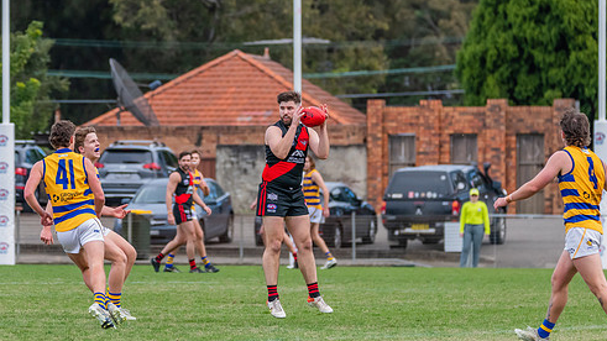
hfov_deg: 5.0
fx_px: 6968
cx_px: 300
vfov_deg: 2.8
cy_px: 130
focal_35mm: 433
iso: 1250
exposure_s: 1/1600
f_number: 5.6
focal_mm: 260
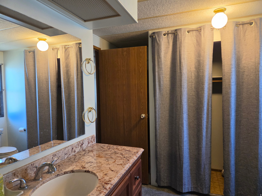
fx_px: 174
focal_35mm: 23
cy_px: 98
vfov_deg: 58.9
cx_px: 131
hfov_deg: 73.9
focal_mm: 5.4
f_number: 1.8
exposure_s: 1/120
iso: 320
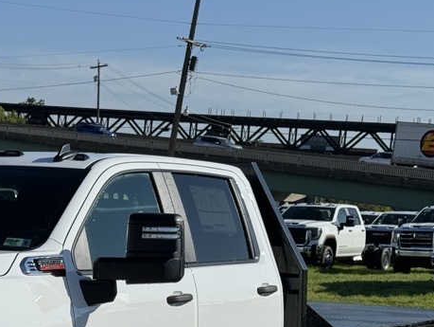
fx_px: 1343
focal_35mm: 107
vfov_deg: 13.8
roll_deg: -4.4
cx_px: 17
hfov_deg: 18.0
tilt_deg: -4.0
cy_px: 276
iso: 64
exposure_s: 1/7092
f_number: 1.78
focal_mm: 6.76
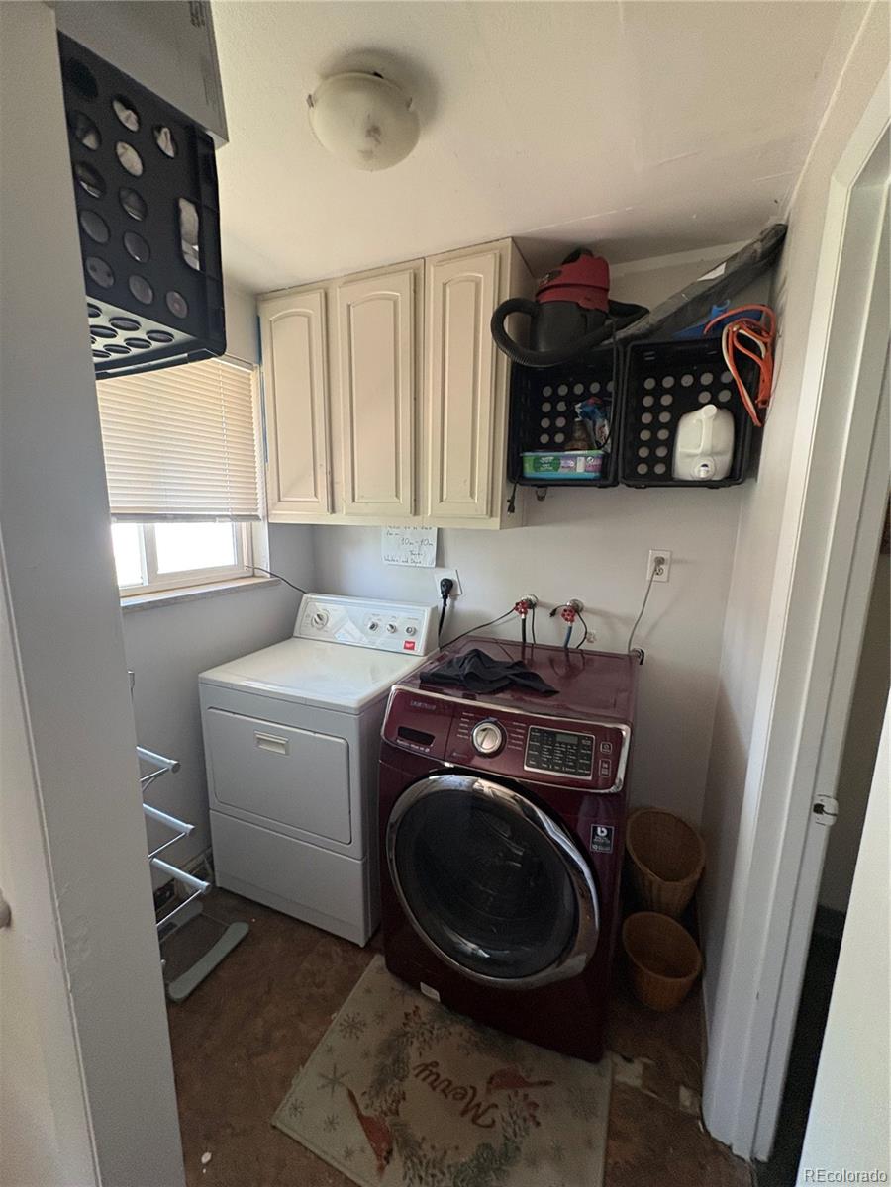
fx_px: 480
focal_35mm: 14
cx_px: 446
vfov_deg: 102.1
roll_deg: -1.2
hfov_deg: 85.7
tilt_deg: -12.0
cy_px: 594
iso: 250
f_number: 2.2
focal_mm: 2.22
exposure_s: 1/60
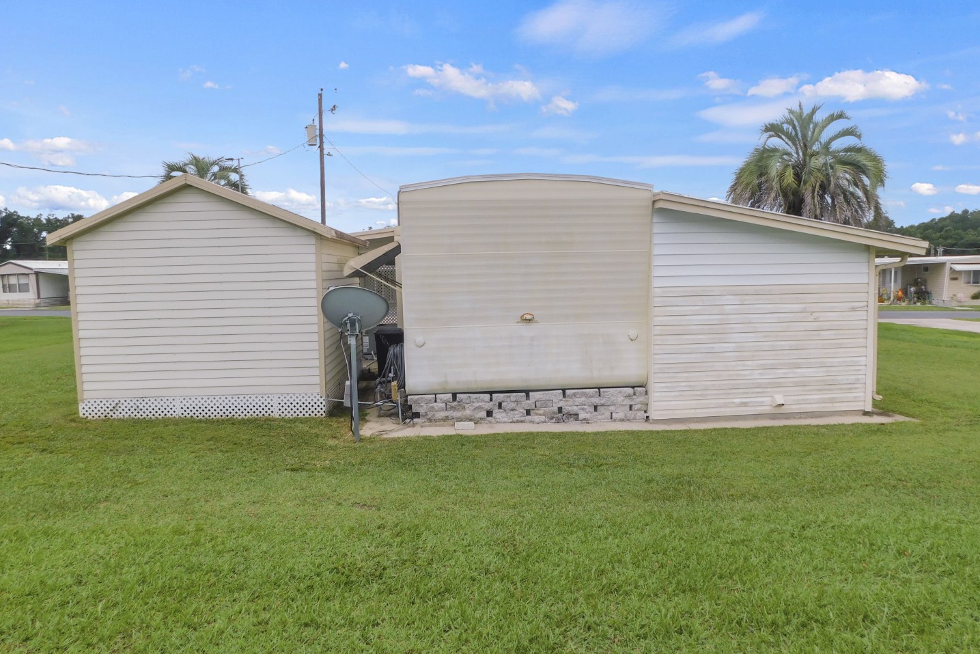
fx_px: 653
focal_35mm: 24
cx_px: 490
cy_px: 296
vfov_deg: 53.1
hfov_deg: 73.7
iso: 125
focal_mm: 4
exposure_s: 1/1000
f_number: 3
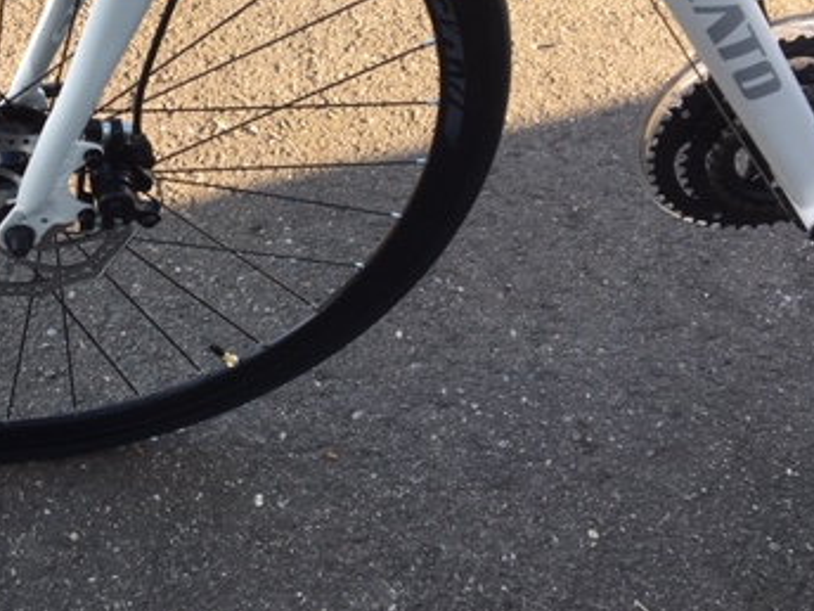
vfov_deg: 26.6
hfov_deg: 34.1
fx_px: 1270
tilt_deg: -38.4
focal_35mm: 54
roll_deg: +2.0
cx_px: 123
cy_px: 135
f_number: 2.2
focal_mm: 4.15
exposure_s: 1/131
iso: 25
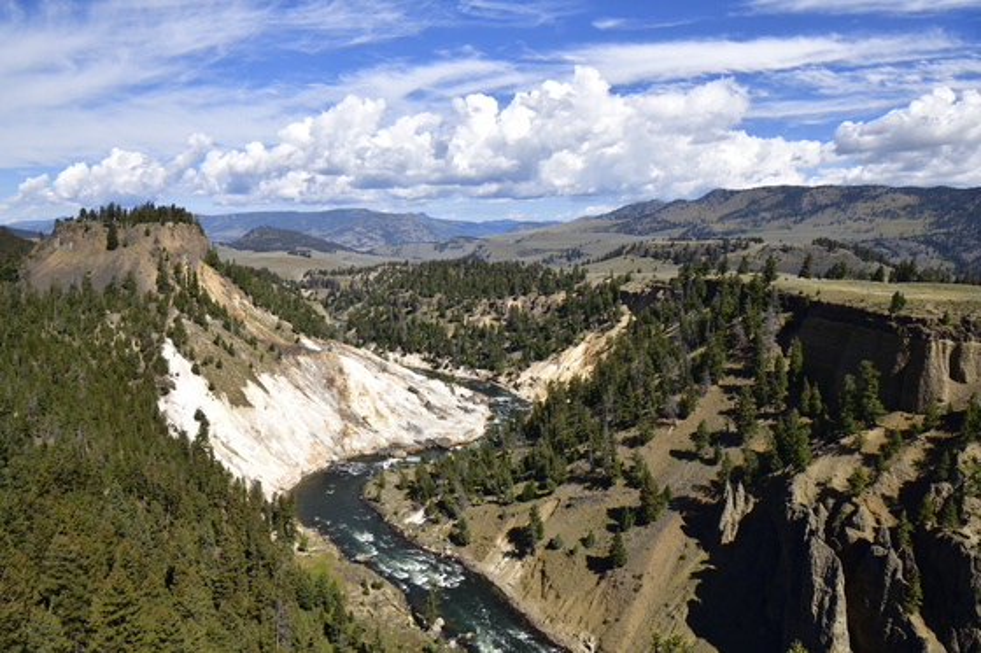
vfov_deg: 53.1
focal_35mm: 24
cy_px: 326
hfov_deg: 73.8
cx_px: 490
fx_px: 654
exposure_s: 1/125
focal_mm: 24
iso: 64
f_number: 11
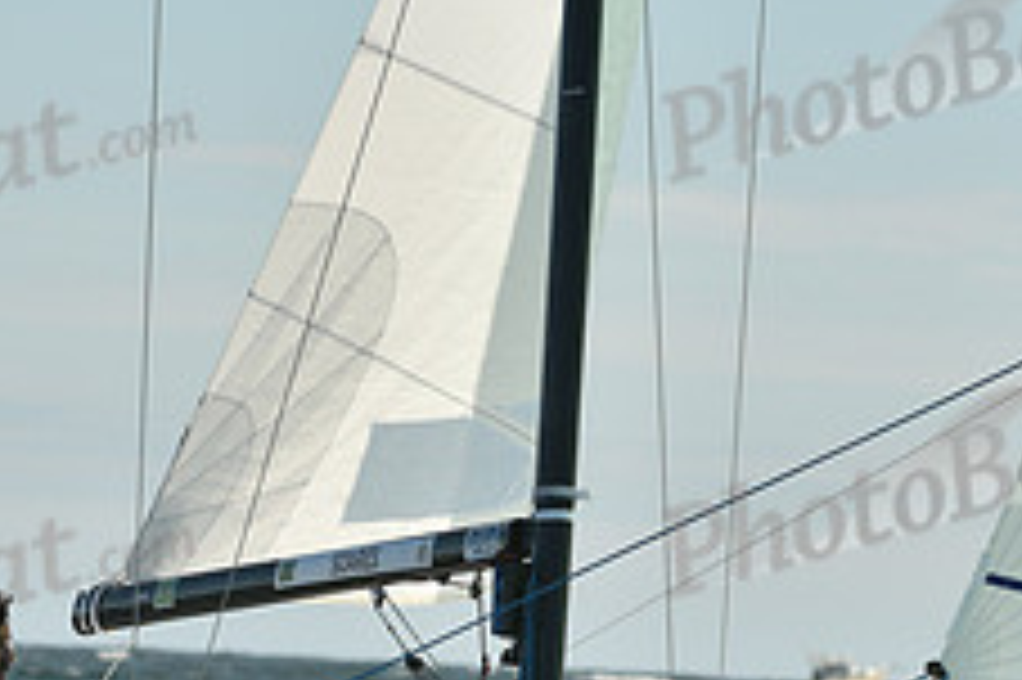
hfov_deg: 4.0
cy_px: 777
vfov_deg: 2.7
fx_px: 14496
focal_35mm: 511
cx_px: 432
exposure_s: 1/1000
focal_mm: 200
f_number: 6.3
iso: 250
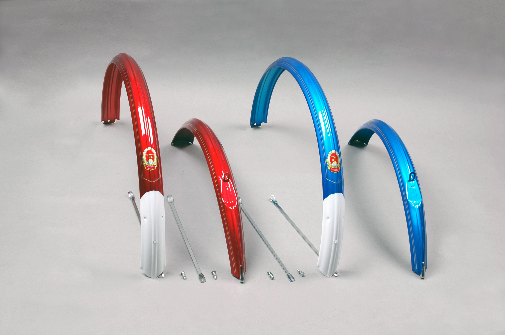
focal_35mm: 60
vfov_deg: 22.6
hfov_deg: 33.4
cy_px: 168
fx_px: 841
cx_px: 252
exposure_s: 1/100
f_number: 16
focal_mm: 40
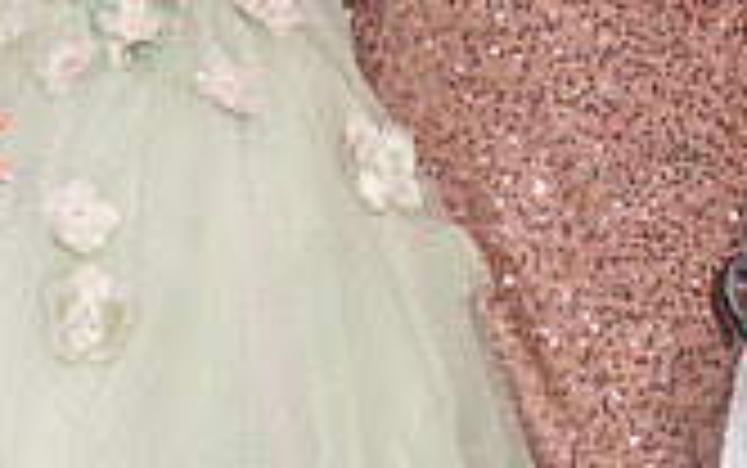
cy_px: 54
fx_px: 3647
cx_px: -30
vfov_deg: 7.3
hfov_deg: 11.6
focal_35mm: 179
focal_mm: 24
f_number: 3.5
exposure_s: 1/160
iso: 400
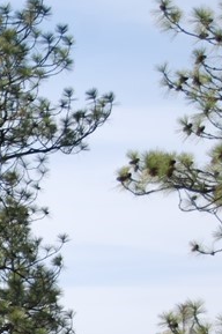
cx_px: -334
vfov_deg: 6.6
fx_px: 2873
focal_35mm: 310
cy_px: 379
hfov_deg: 4.3
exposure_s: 1/500
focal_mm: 55
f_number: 5.6
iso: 160
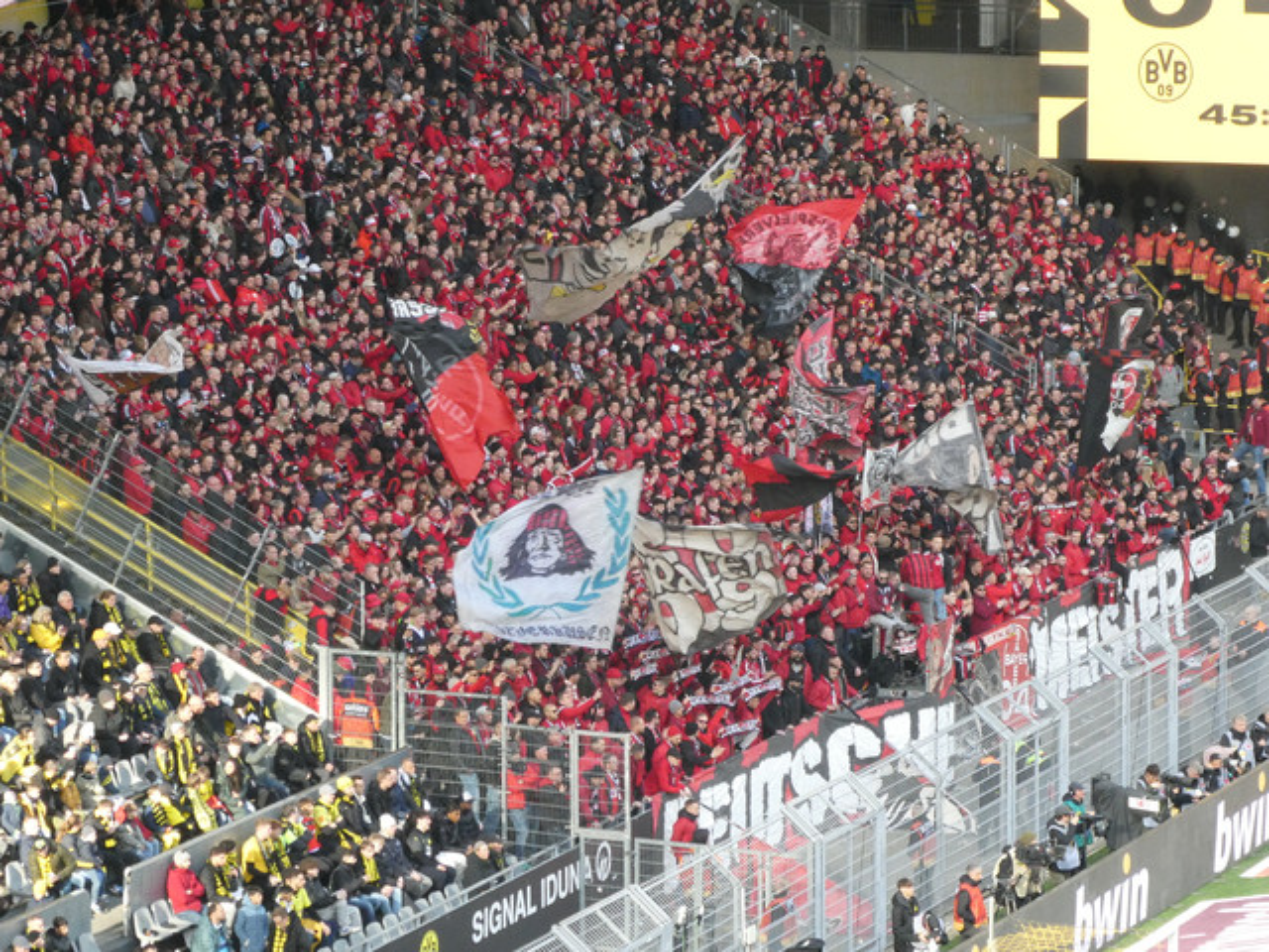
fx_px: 6305
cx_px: 634
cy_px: 476
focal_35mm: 172
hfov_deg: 11.5
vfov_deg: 8.6
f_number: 5.6
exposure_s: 1/125
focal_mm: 30.9
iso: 500
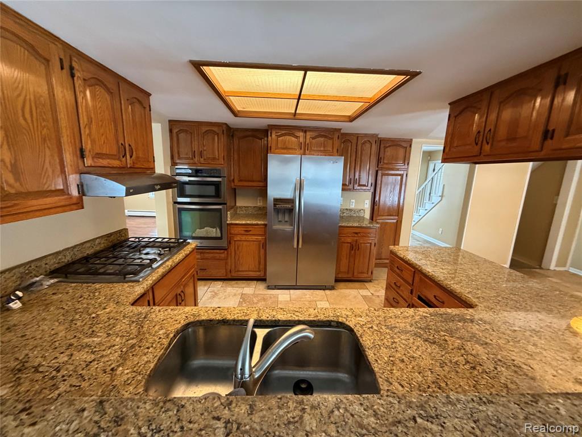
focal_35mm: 14
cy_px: 218
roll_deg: -1.8
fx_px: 235
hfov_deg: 102.1
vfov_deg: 85.7
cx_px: 291
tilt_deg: -10.9
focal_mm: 2.22
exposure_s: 1/60
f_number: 2.2
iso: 500
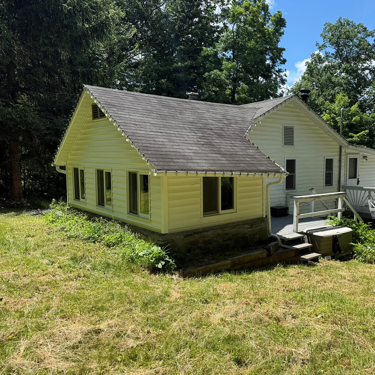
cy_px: 187
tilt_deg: -3.7
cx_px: 255
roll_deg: -0.3
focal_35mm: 29
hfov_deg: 54.3
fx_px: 355
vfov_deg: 55.6
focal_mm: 6.76
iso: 80
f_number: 1.78
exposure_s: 1/2611
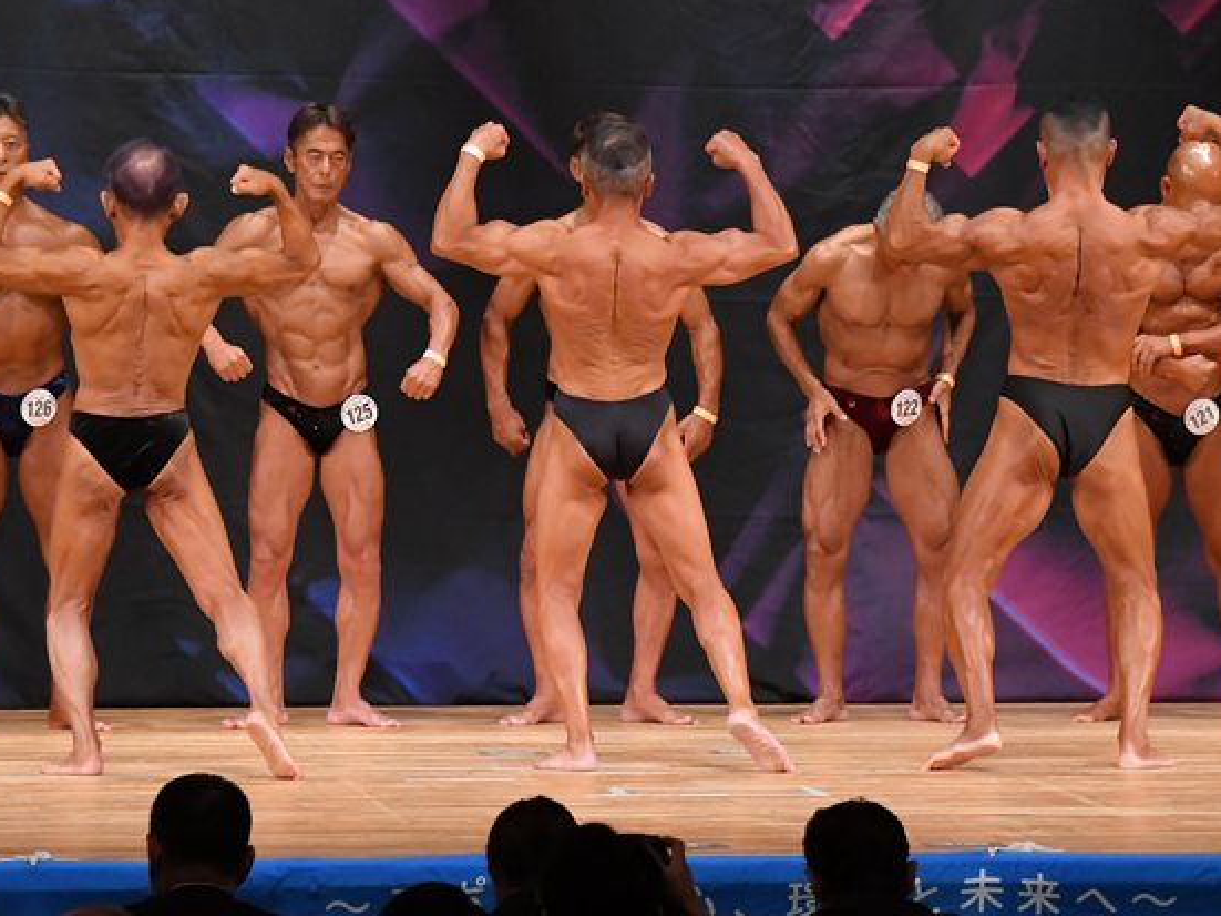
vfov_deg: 5.4
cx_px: 617
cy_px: 424
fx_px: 9627
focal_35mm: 273
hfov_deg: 7.3
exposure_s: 1/400
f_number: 5.6
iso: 5000
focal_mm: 135
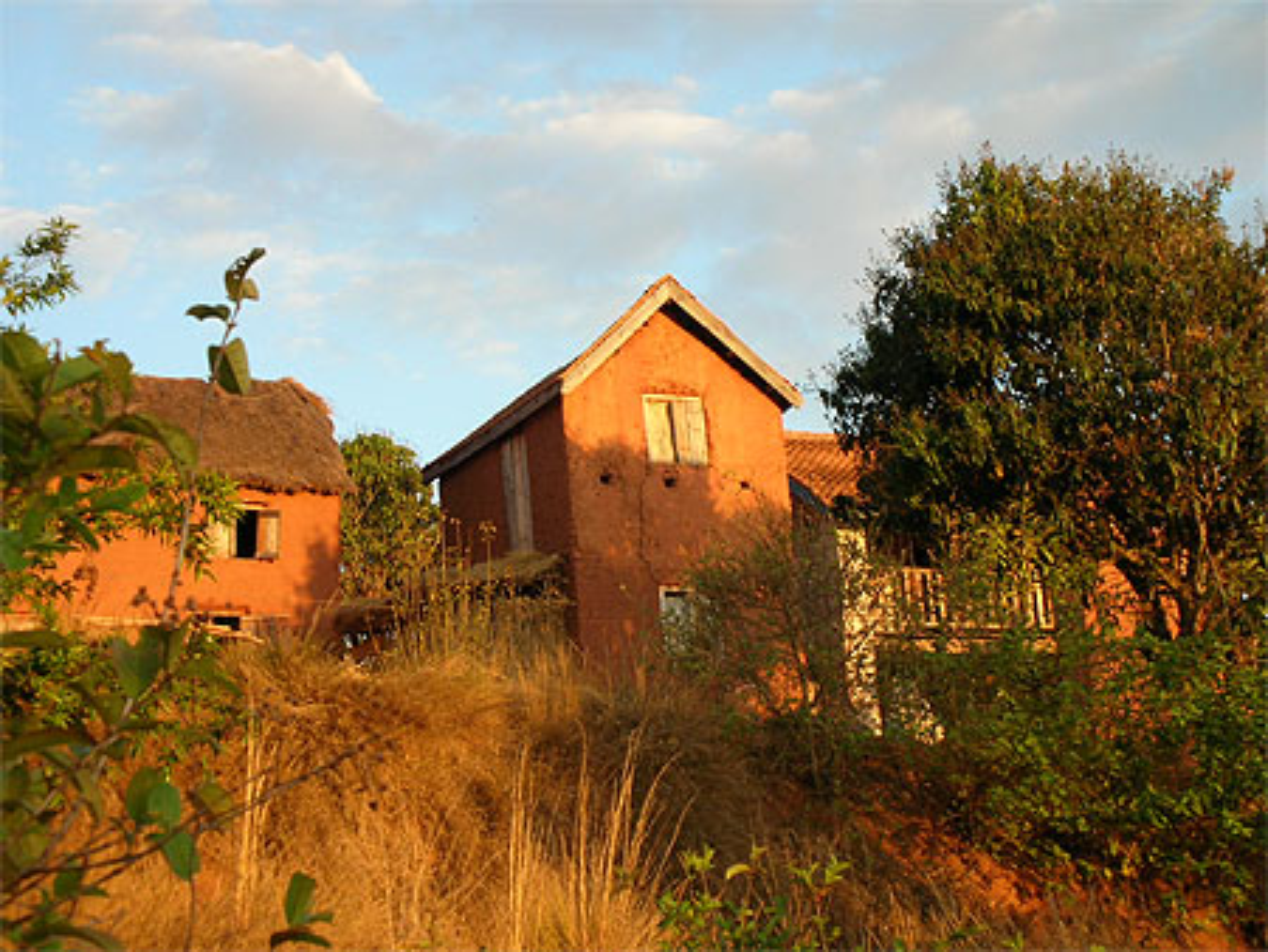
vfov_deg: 14.1
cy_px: 476
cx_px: 634
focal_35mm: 105
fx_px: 3848
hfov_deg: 18.7
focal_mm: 17.4
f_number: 5.4
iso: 65
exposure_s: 1/60.3
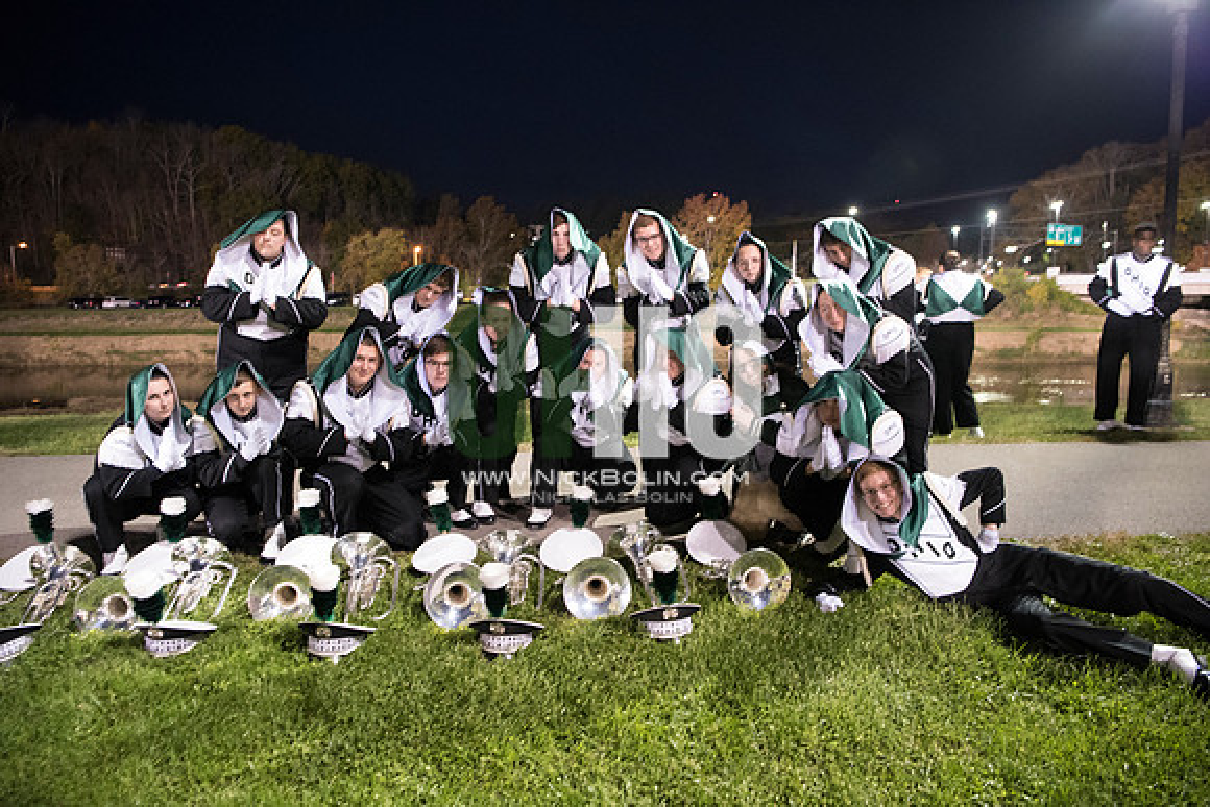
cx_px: 605
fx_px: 908
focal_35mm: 27
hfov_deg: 67.4
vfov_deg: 48.0
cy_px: 404
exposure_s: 1/15
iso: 4000
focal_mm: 27
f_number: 3.2
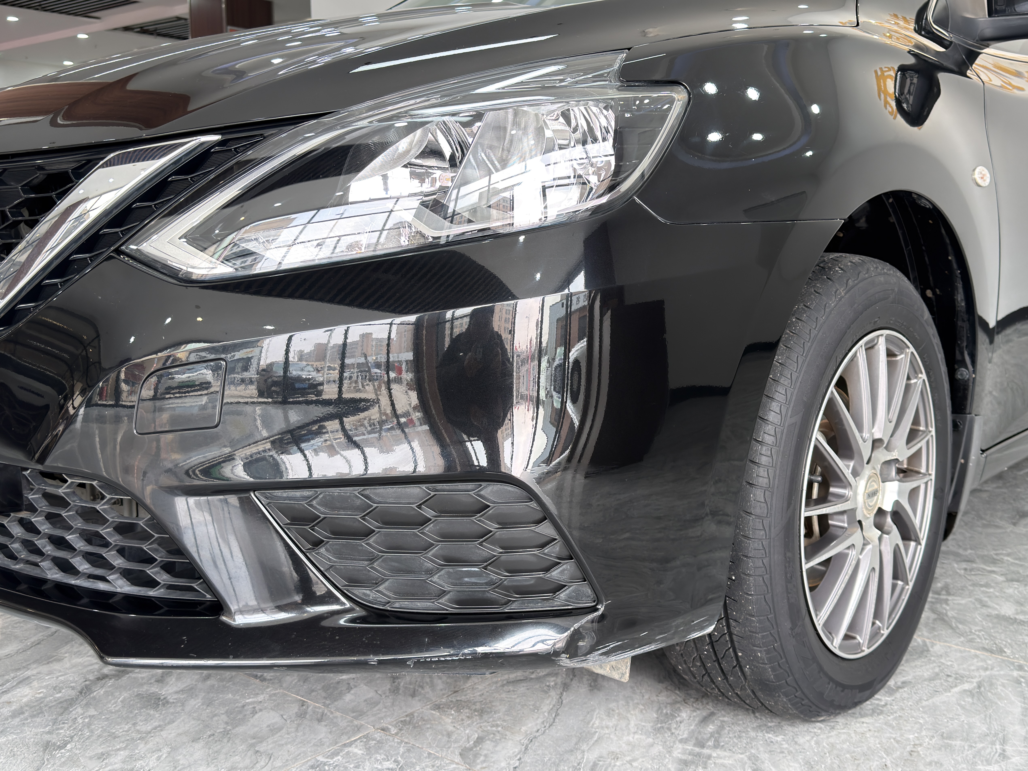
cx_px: 514
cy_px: 386
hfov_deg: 47.9
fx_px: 1158
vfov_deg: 36.8
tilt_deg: -8.5
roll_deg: -0.3
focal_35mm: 39
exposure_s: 1/100
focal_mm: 6.76
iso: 50
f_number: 1.78
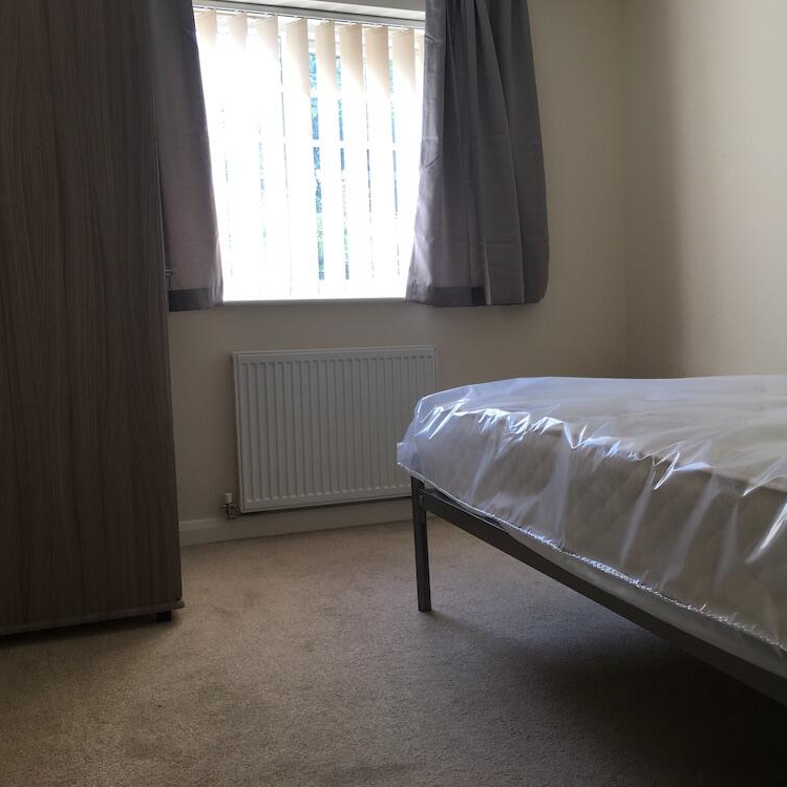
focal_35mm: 35
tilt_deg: -3.2
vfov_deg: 47.2
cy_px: 387
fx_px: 900
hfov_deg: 47.0
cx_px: 460
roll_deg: +1.1
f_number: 2.2
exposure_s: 1/100
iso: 25
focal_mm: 4.15
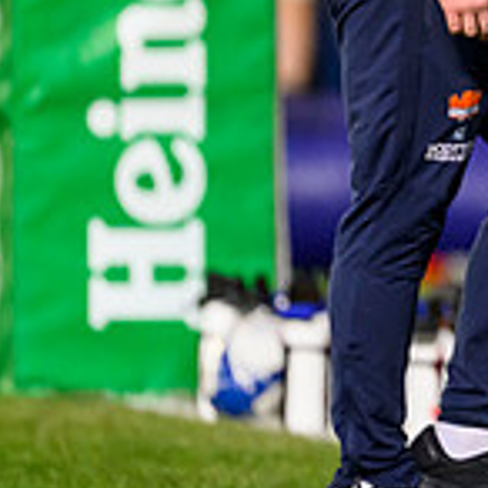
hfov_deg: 1.2
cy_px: 48
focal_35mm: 1411
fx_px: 22505
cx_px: 931
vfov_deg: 1.2
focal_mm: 400
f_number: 3.2
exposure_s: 1/1000
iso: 4000
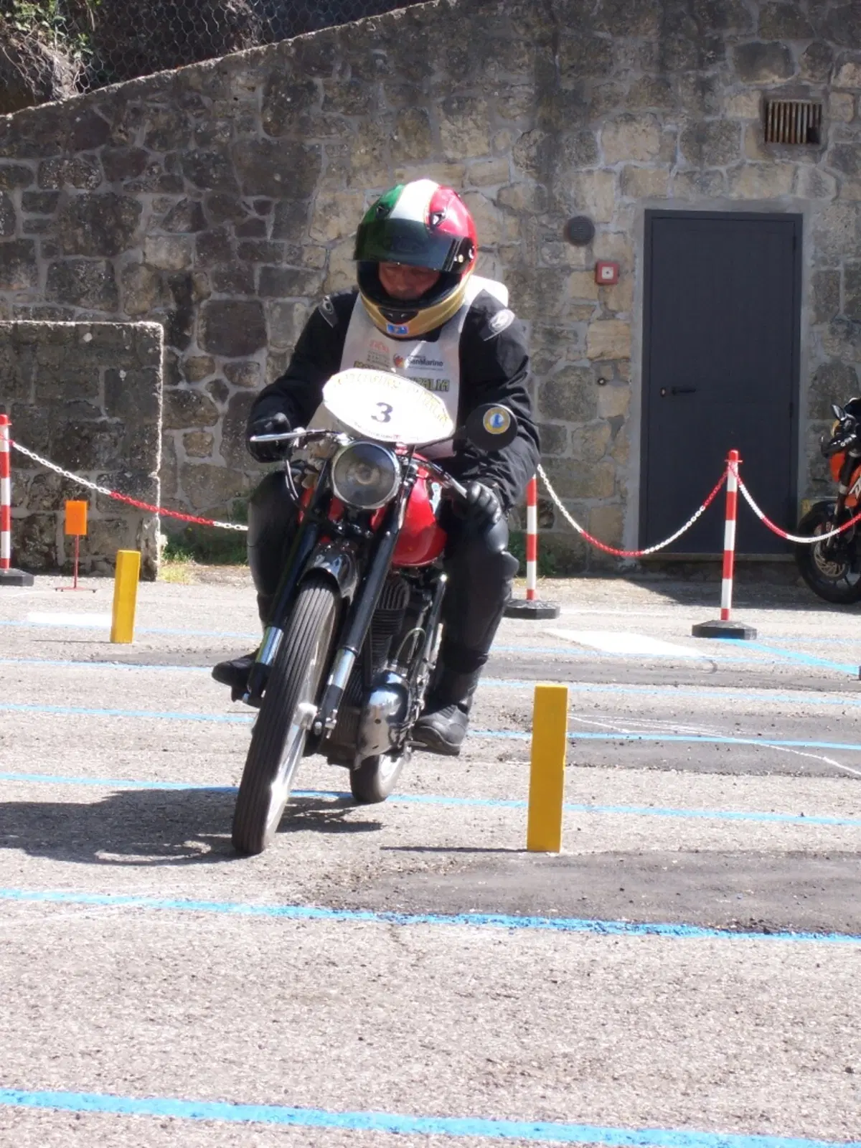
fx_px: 4378
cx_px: 430
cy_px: 574
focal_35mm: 132
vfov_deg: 14.9
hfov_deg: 11.2
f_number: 4.8
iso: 80
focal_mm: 22
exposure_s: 1/180
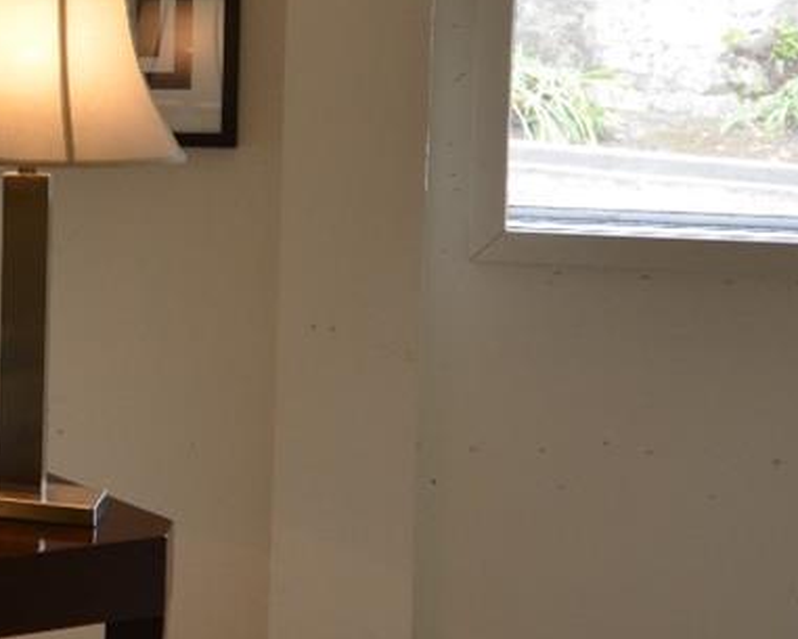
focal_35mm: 72
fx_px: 1697
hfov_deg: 22.8
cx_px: -306
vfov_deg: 21.2
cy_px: 207
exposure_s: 1/80
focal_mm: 13
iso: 400
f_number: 4.5
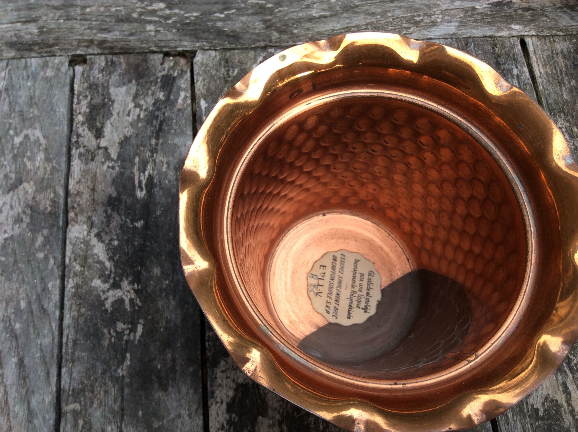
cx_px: 289
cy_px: 216
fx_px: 534
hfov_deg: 56.9
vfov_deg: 44.1
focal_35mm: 32
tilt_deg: -71.4
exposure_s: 1/195
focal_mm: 3.3
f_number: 2.4
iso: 32
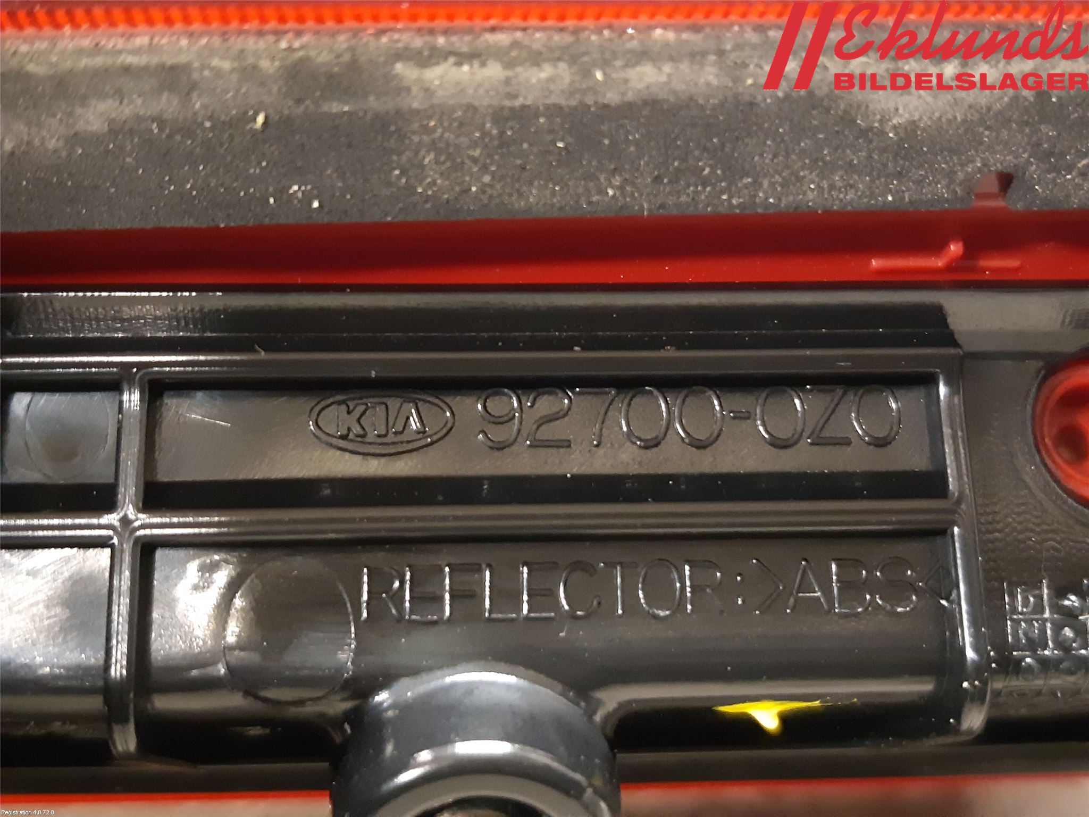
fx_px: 818
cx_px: 544
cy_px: 408
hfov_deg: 67.3
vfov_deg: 53.1
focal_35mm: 26
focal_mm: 3.93
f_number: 1.7
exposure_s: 1/17
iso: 640
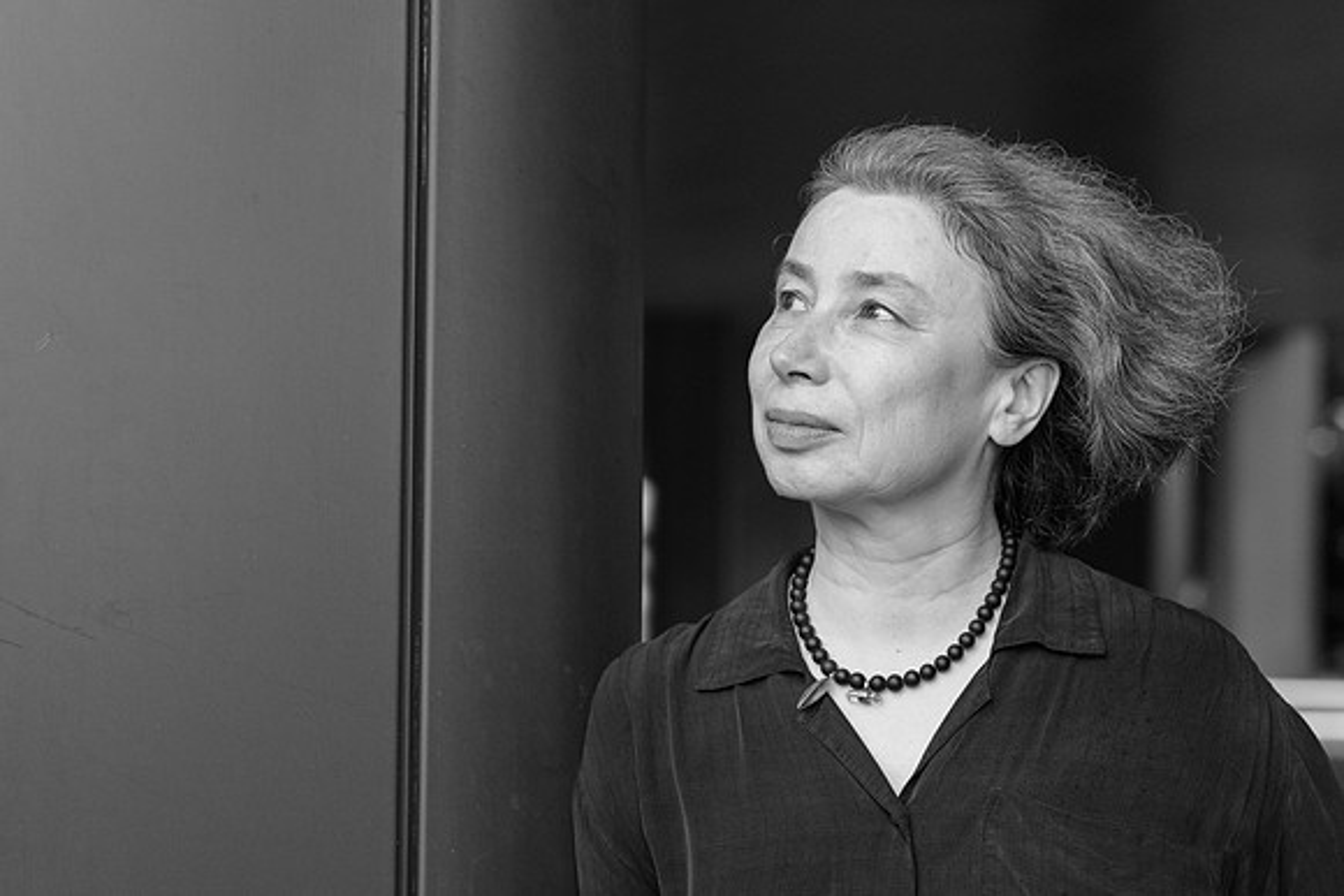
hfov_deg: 27.0
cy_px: 448
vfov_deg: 18.2
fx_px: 2801
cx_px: 672
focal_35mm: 75
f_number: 2.8
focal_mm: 50
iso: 1000
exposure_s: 1/320
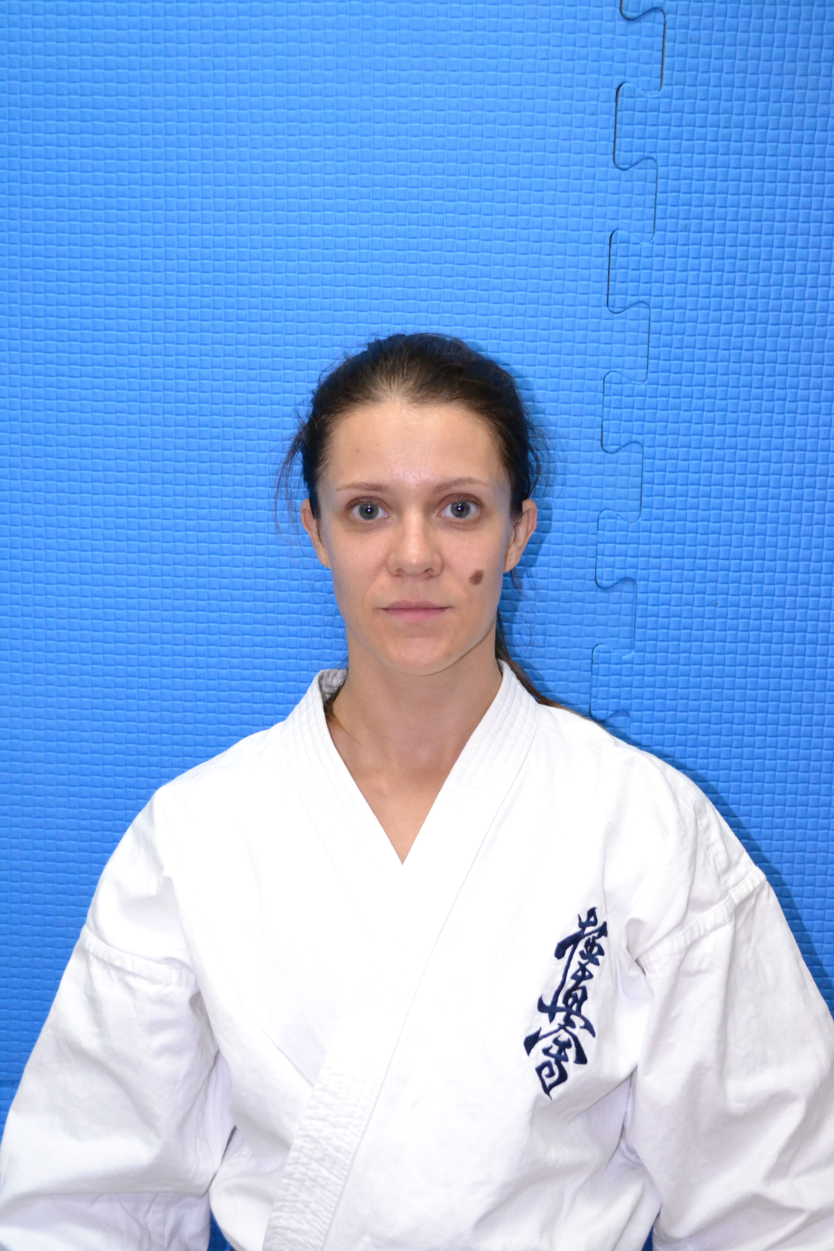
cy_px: 626
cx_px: 417
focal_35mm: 48
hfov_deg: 28.1
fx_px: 1668
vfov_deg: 41.1
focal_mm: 32
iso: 3200
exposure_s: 1/60
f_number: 4.8
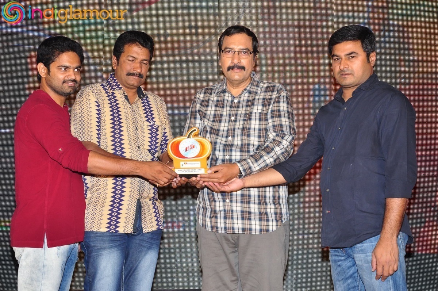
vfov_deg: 18.9
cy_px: 146
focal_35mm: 72
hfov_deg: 28.1
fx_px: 875
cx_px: 219
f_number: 6.3
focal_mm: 48
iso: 400
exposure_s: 1/125
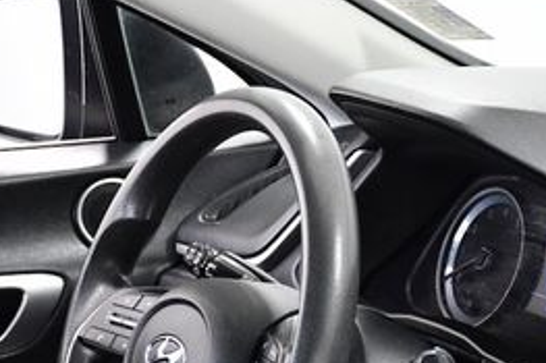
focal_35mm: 190
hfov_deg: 10.8
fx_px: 2880
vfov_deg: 7.2
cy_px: 385
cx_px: 465
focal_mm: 52
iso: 2500
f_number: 4.8
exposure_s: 1/160
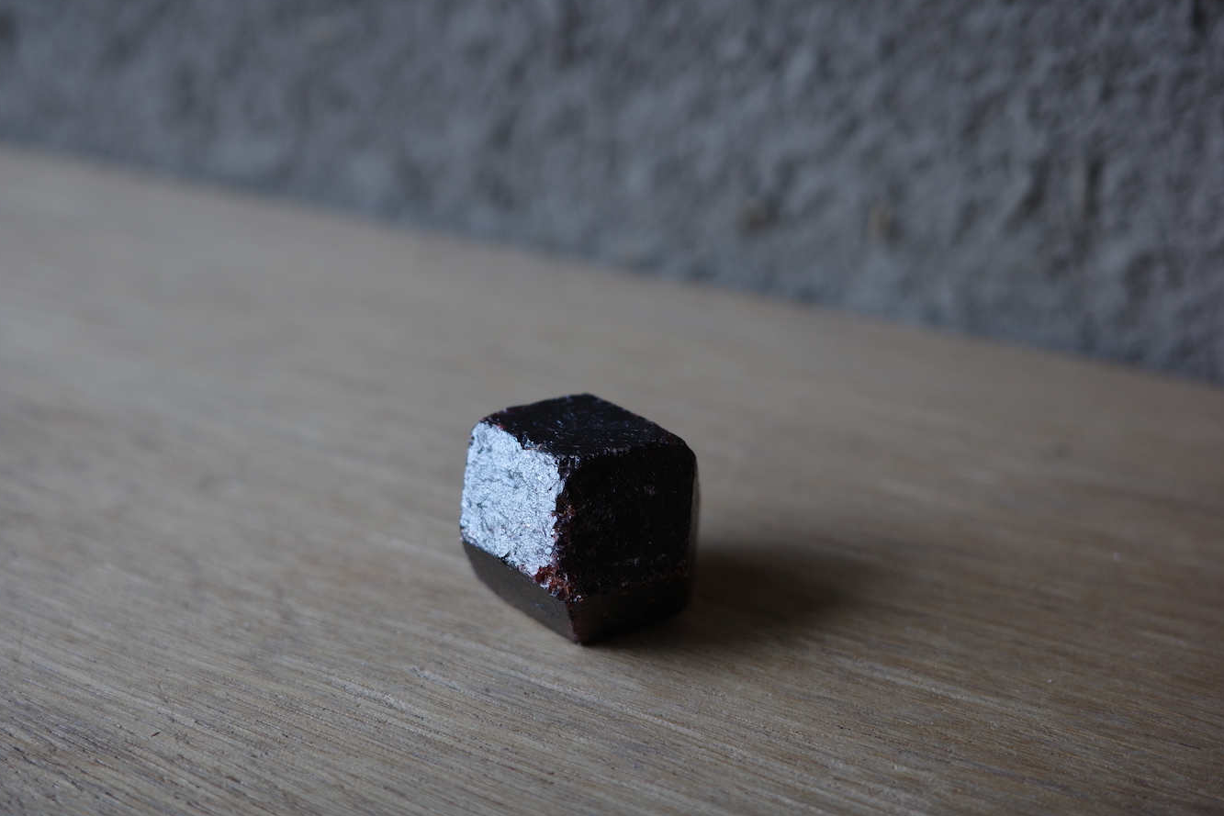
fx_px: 1530
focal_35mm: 45
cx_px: 572
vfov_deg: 29.9
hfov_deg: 43.6
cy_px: 395
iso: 200
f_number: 2.8
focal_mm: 26
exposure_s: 1/100
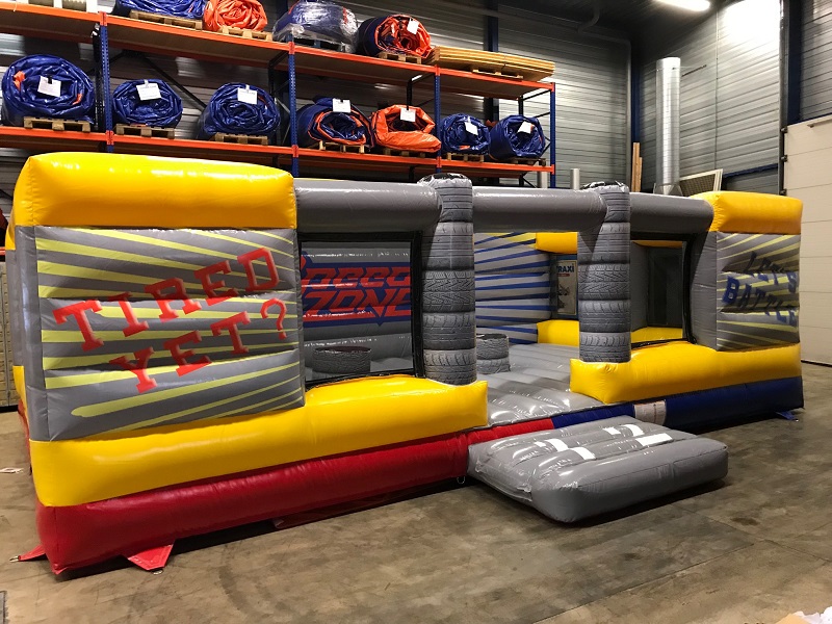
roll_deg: +2.0
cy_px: 312
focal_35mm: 28
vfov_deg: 49.7
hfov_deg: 63.4
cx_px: 416
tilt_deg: -3.3
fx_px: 673
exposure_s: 1/17
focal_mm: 3.99
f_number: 1.8
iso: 100
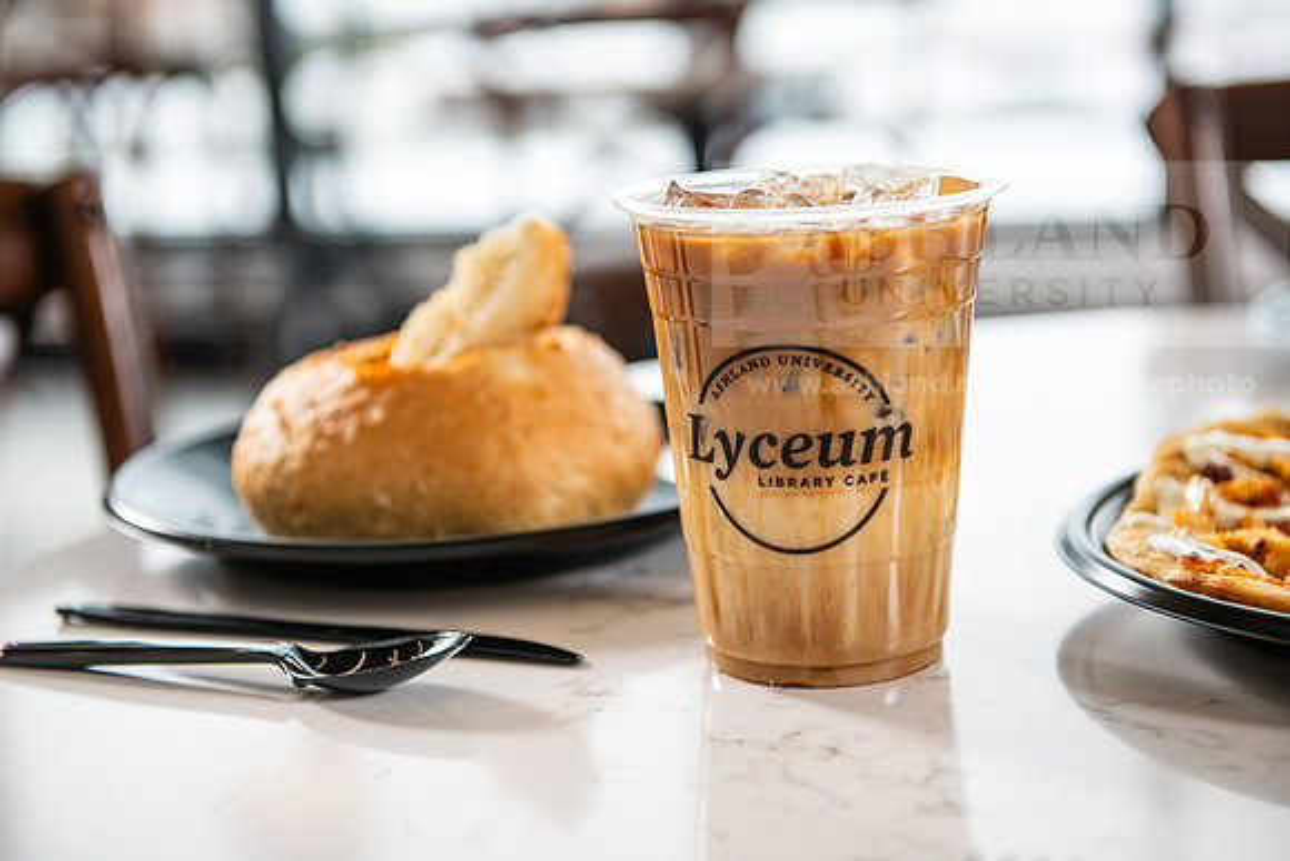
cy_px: 430
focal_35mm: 62
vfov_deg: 21.9
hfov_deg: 32.4
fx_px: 2222
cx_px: 645
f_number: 4
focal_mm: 62
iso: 500
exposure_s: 1/200
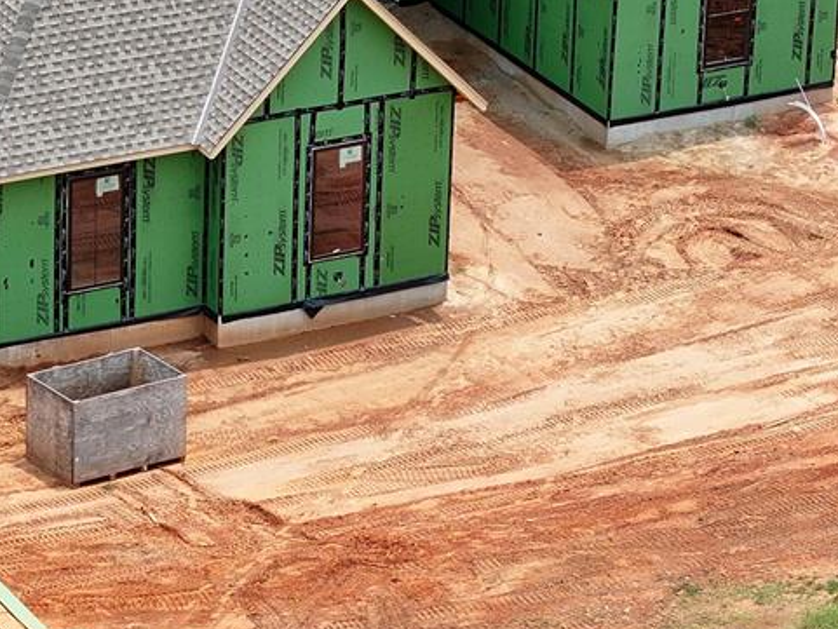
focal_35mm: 149
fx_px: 3608
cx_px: 150
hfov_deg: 13.2
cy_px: 10
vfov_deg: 9.9
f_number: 2.8
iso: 100
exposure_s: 1/640
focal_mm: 19.35
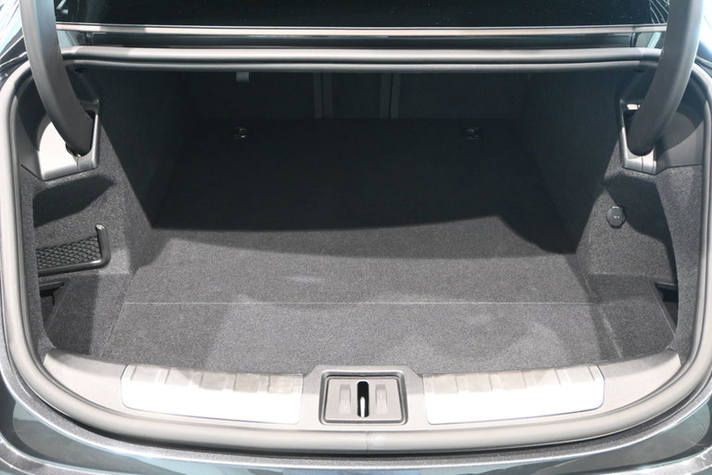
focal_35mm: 34
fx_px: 668
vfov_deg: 39.2
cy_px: 238
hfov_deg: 56.1
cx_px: 356
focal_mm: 22.5
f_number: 4
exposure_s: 1/80
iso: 3200
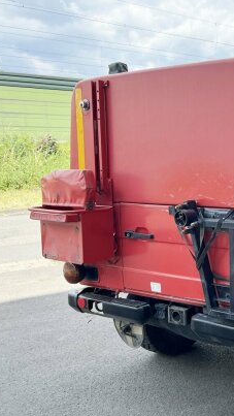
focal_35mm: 45
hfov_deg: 24.1
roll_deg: -0.3
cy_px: 222
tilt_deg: -8.0
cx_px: 282
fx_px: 496
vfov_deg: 45.4
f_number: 1.5
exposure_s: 1/1377
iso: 50
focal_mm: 5.7
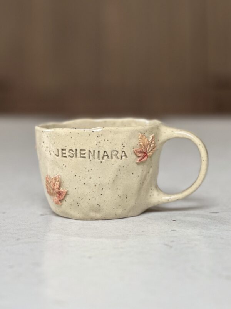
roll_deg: -0.8
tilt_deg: -4.9
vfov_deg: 25.3
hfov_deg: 19.1
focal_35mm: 77
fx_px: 685
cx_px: 116
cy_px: 154
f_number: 2.8
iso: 250
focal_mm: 9
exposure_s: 1/112
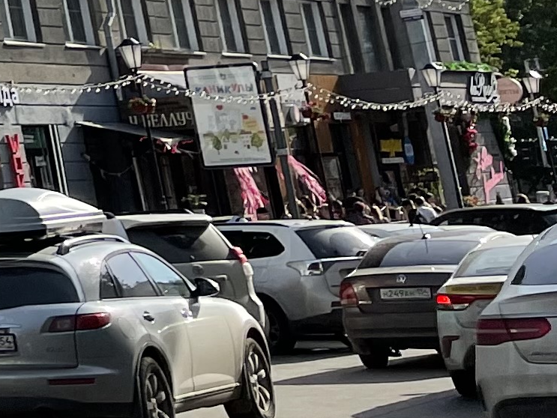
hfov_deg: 10.9
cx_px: -934
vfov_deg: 9.7
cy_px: -446
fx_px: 2270
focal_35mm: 141
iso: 32
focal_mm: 4.2
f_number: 1.6
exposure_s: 1/2174
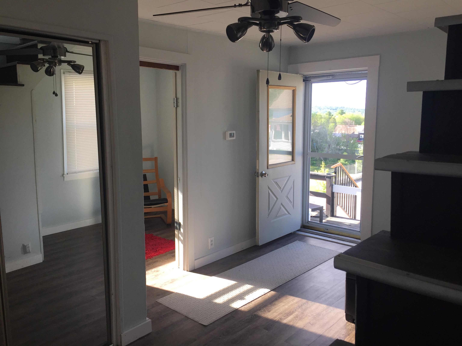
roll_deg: -1.5
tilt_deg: -9.3
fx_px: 387
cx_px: 231
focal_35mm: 29
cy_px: 173
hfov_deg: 61.7
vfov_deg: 48.2
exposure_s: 1/120
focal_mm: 4.15
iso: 50
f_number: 2.2
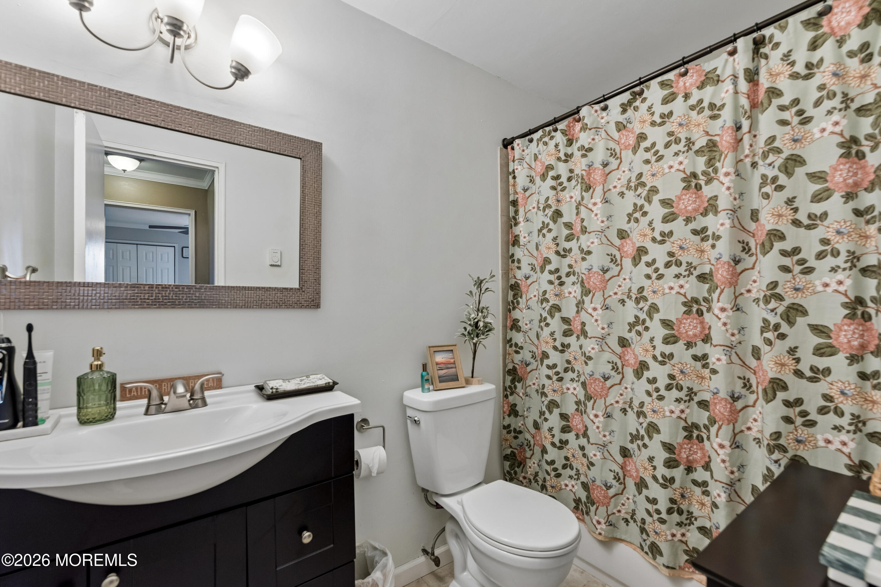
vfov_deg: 77.3
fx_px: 367
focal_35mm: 15
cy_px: 294
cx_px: 440
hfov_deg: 100.4
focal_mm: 15
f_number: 7.1
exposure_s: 1/30
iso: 640
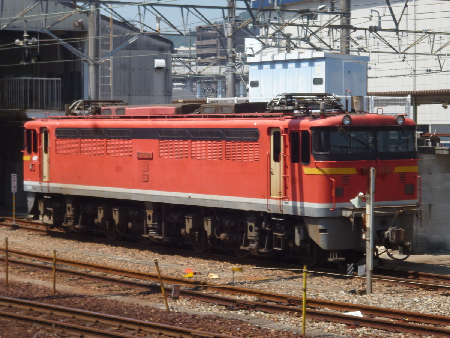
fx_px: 1456
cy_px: 169
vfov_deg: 13.2
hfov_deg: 17.6
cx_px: 225
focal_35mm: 112
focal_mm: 20
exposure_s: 1/200
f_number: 6.5
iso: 100
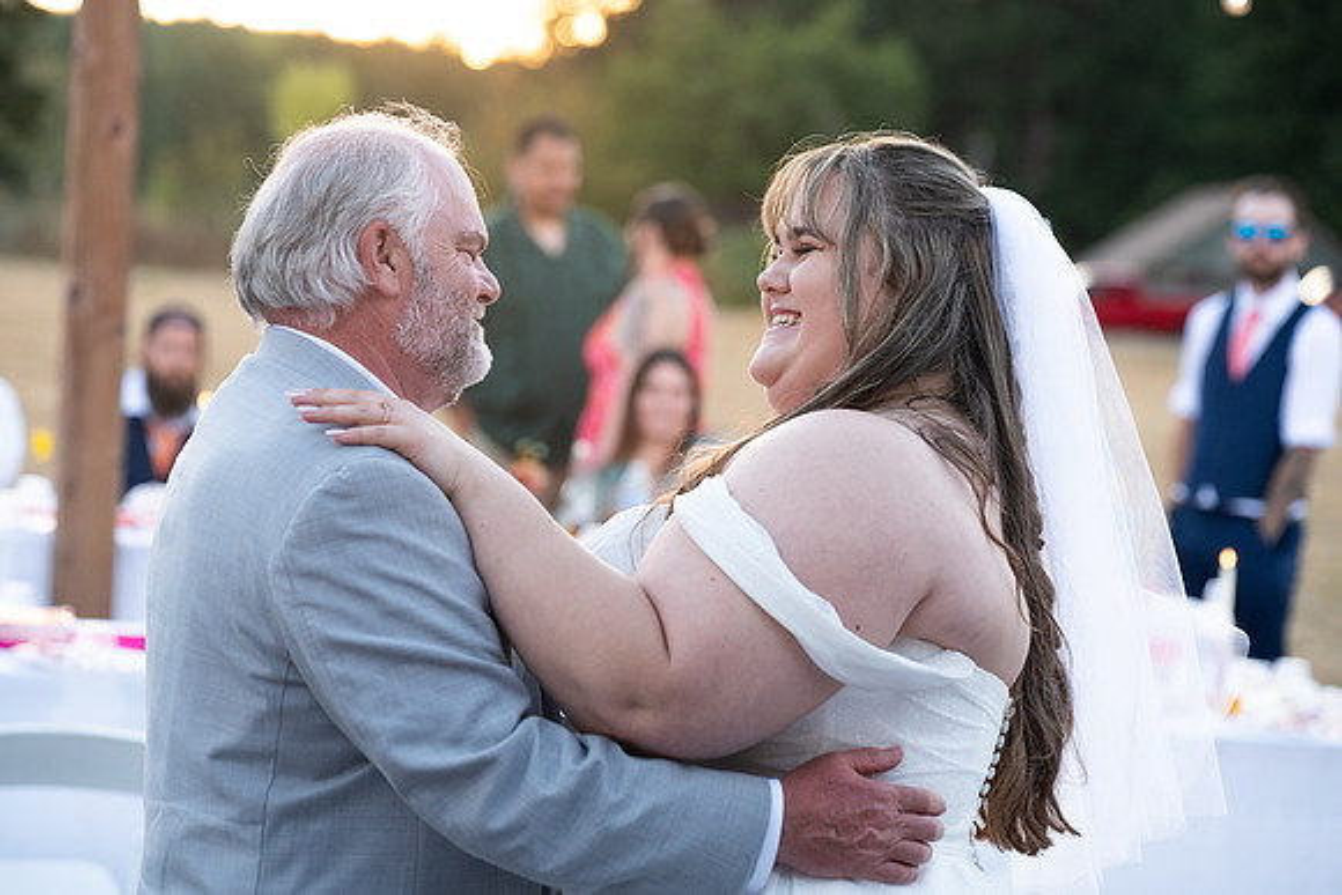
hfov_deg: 19.1
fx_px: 3989
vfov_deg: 12.8
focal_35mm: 107
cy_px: 448
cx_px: 671
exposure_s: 1/500
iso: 1600
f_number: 4
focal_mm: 107
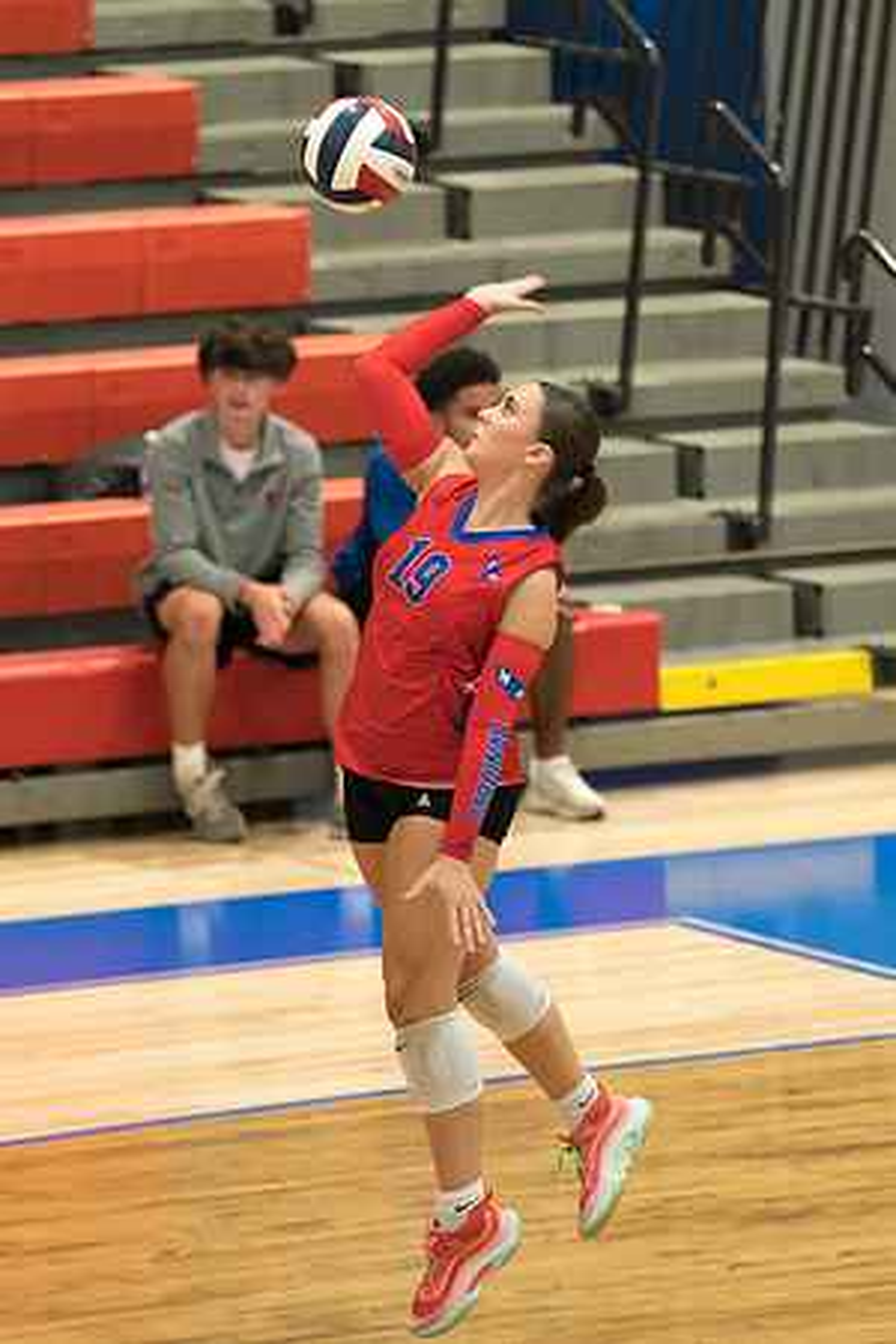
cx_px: 466
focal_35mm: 309
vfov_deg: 6.7
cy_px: 581
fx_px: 11545
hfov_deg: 4.4
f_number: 2.8
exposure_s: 1/1000
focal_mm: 171
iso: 5000
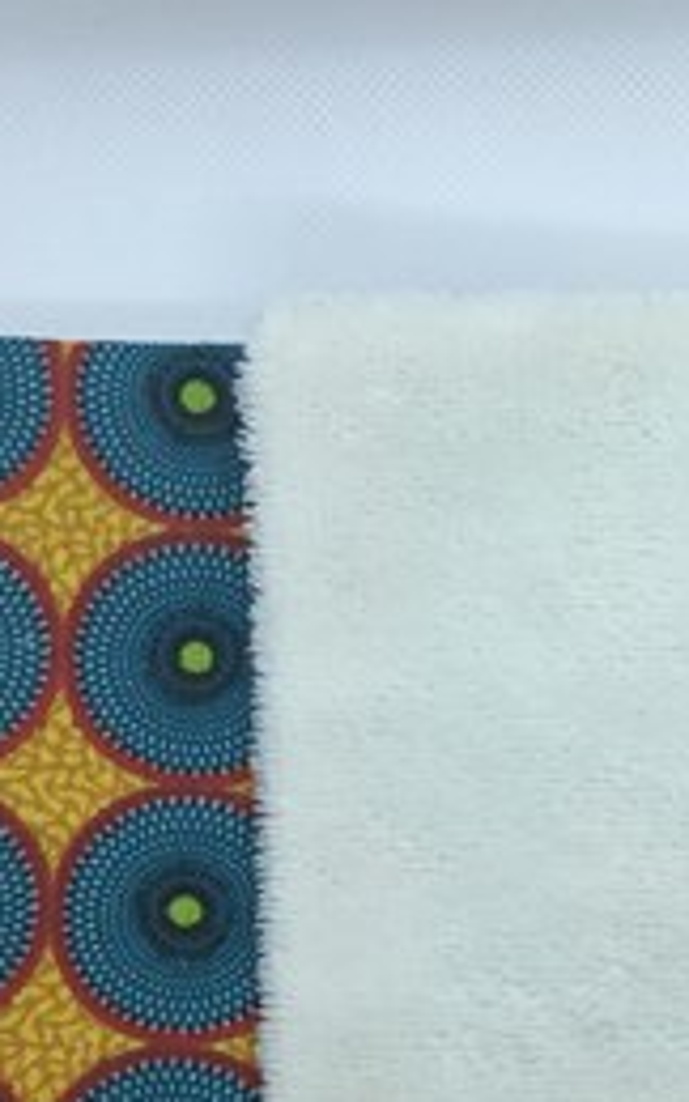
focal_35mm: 61
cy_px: 681
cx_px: 519
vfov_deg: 33.3
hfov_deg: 21.1
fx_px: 1832
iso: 25
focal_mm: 3.3
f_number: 2.4
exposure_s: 1/344
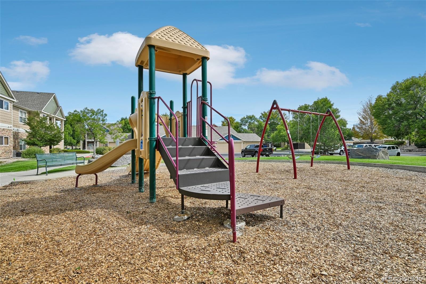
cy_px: 142
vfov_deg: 68.9
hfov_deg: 91.6
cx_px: 213
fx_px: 207
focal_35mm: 18
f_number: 8
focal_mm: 17.5
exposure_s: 1/200
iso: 64
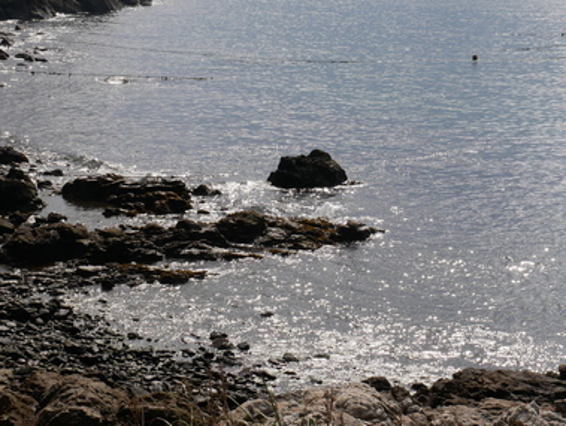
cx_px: 342
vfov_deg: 15.5
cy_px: 111
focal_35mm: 95
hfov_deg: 20.6
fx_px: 1555
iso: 200
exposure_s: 1/500
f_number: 10
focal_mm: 30
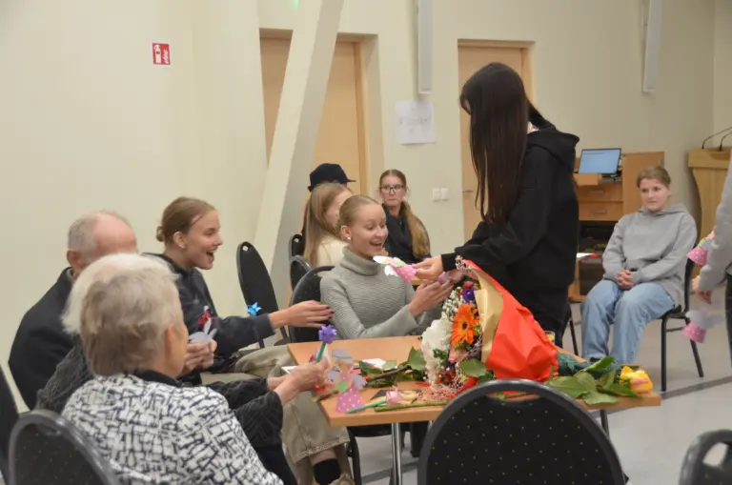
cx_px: 366
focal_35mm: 57
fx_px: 1157
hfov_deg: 35.1
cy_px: 242
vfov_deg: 23.7
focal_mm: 38
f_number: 4.2
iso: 800
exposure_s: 1/50
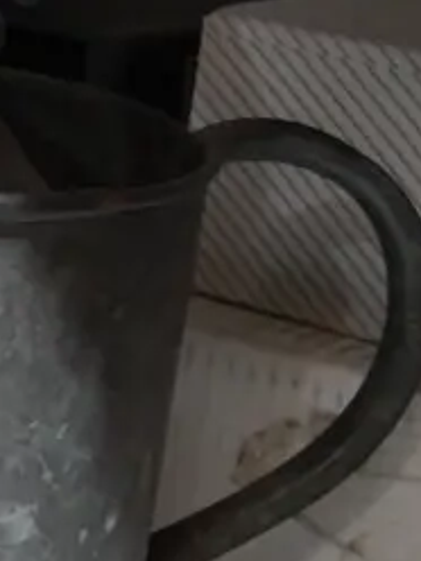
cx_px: -389
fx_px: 2011
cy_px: 480
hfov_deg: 11.0
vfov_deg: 15.7
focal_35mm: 124
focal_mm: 15
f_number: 3.6
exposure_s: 1/60
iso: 500
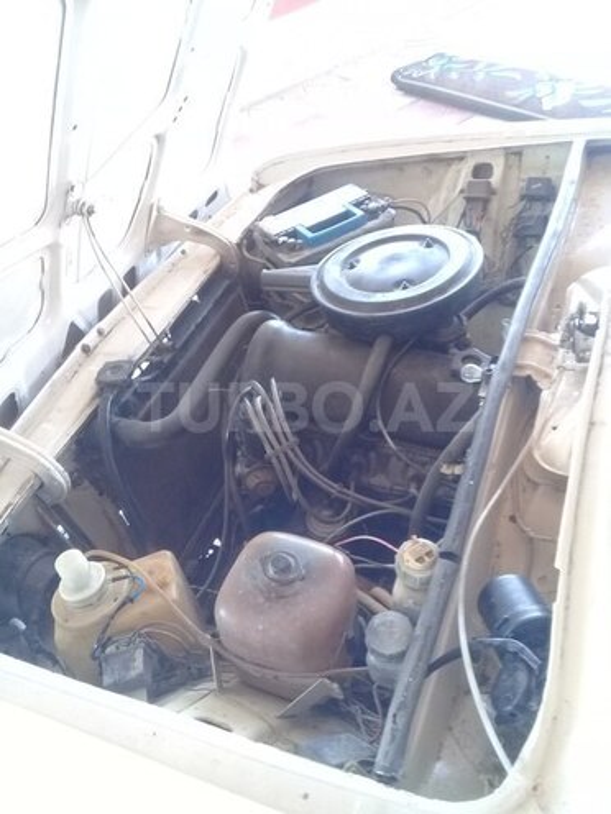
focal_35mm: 31
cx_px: 306
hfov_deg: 45.4
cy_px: 407
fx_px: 730
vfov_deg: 58.4
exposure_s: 1/40
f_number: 2.2
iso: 125
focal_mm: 3.3
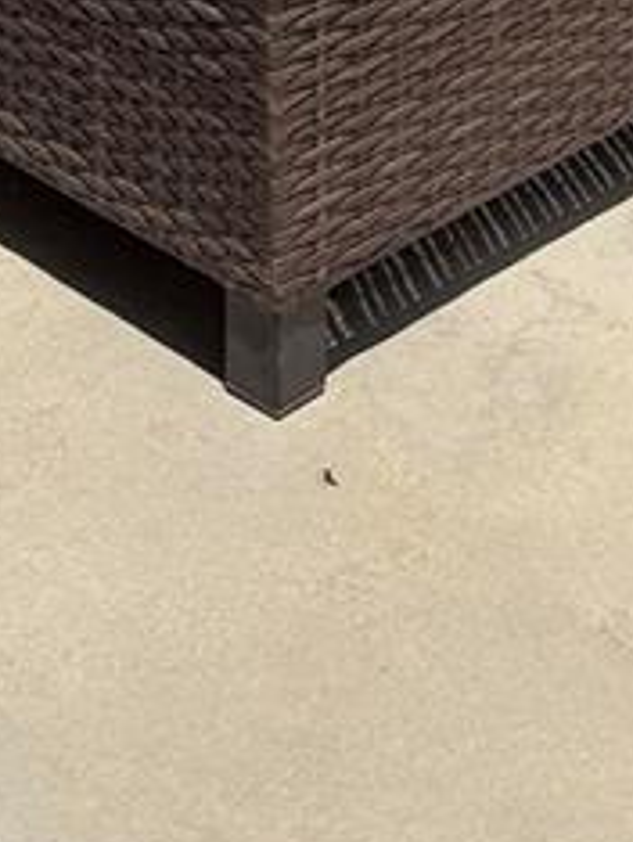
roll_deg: +1.9
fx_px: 2994
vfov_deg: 12.6
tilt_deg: -6.7
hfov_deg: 12.0
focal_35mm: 123
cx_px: 36
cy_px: -1151
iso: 80
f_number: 1.78
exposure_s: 1/9091
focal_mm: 6.76
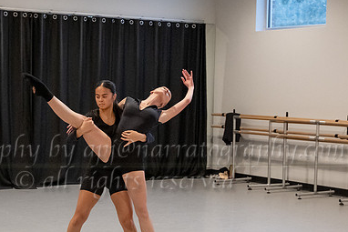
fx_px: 822
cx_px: 139
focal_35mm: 85
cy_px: 147
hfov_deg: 23.9
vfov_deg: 16.1
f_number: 3.5
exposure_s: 1/400
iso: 6400
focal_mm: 43
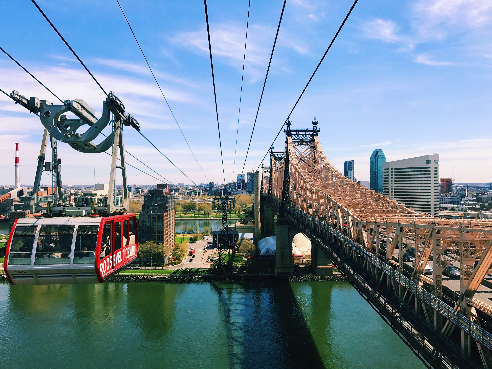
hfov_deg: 63.5
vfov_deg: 49.7
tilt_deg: +0.1
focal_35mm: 28
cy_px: 184
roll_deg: +0.5
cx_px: 246
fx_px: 398
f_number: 1.8
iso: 20
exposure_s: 1/1916
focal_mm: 3.99
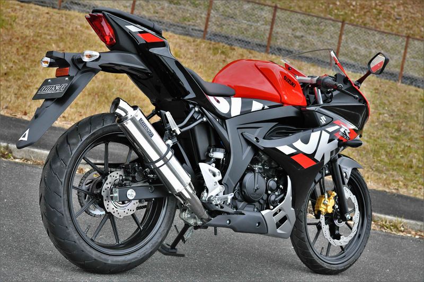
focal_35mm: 70
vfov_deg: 19.4
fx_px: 824
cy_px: 141
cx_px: 212
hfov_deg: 28.8
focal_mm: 70
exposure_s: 1/640
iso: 3200
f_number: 9
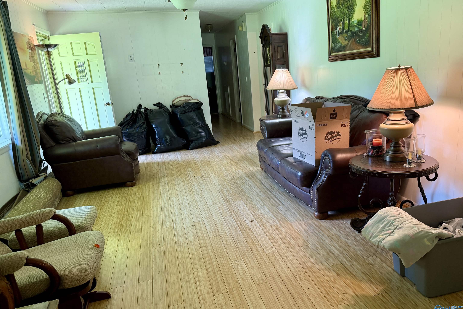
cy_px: 142
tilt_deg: -15.1
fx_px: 322
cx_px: 232
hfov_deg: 71.5
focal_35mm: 25
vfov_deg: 51.2
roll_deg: +3.7
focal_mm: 6.76
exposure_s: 1/60
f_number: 1.78
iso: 160
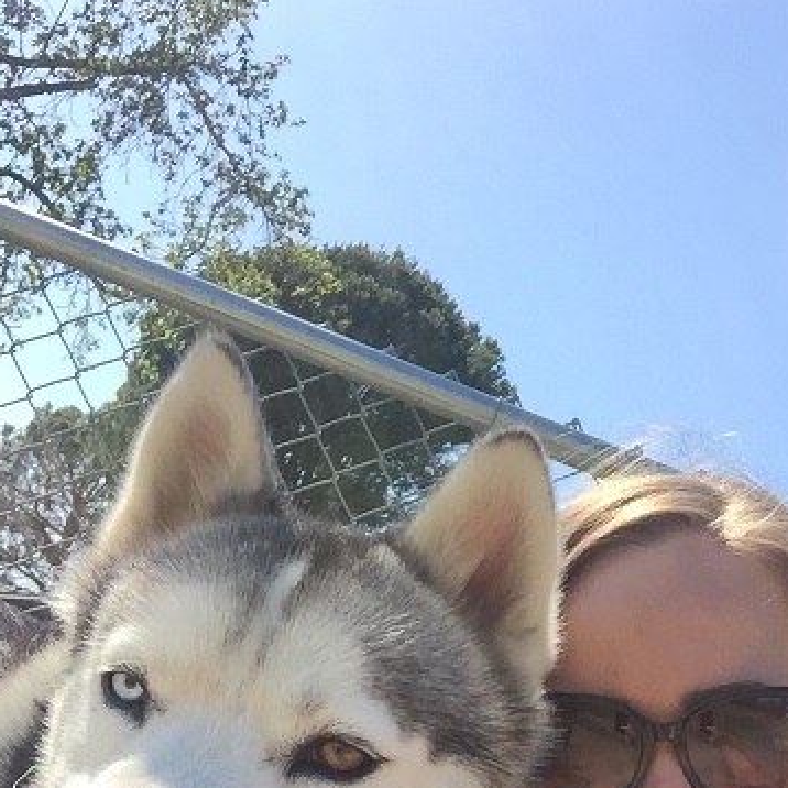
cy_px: 645
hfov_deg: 34.6
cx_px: 451
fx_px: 1262
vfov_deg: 33.5
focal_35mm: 49
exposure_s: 1/696
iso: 32
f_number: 2.2
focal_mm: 2.65
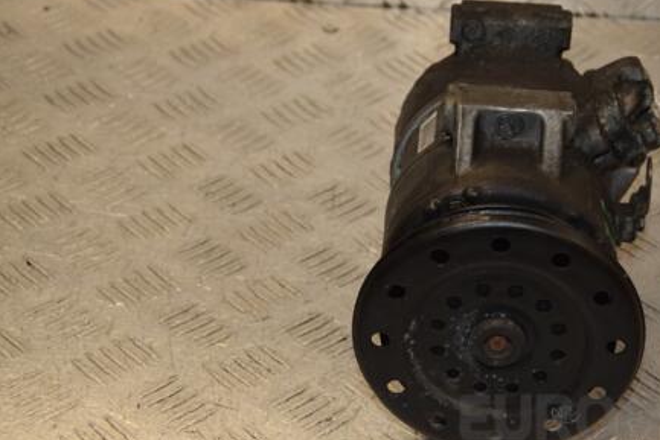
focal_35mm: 108
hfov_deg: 18.9
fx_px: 1981
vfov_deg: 12.7
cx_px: 431
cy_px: 215
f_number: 6.3
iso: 800
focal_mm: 52
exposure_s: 1/200
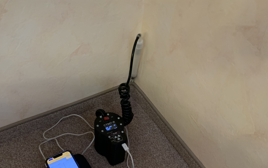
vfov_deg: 31.6
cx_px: 129
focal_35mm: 40
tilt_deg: -50.1
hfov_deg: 49.3
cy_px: 118
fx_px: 292
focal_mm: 4.25
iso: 500
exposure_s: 1/25
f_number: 1.8
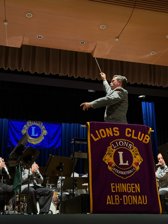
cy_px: 120
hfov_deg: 28.0
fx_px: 336
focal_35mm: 52
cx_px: 90
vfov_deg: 36.8
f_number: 1.78
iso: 200
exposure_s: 1/50
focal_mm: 6.76
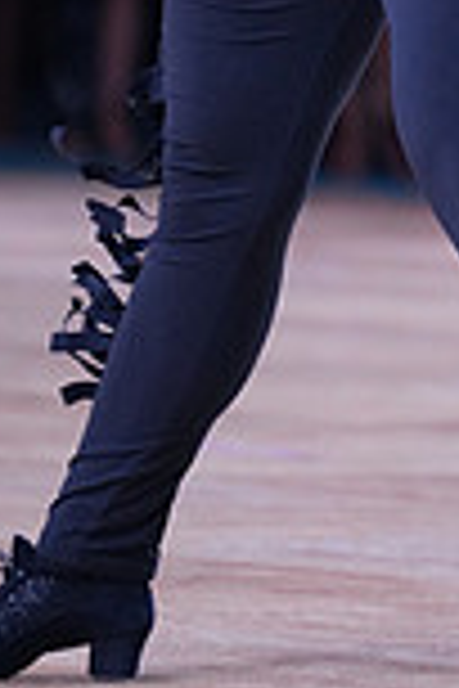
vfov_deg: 3.4
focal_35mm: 597
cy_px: -405
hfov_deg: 2.3
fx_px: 11417
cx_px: 691
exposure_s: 1/640
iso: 1600
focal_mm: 157
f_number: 2.8
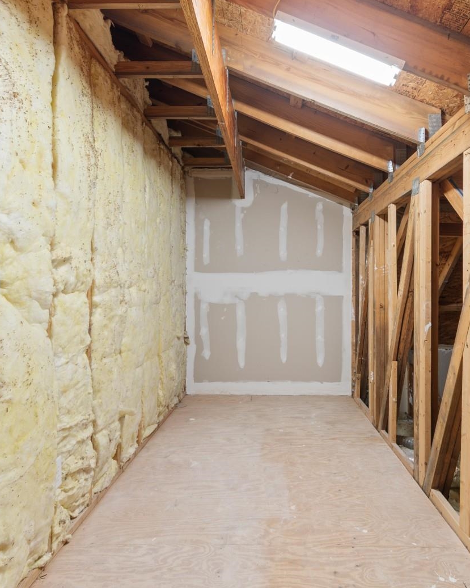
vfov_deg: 75.0
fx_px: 383
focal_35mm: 22
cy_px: 287
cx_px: 262
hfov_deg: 62.9
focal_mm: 10
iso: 100
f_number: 4.5
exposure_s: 1/2
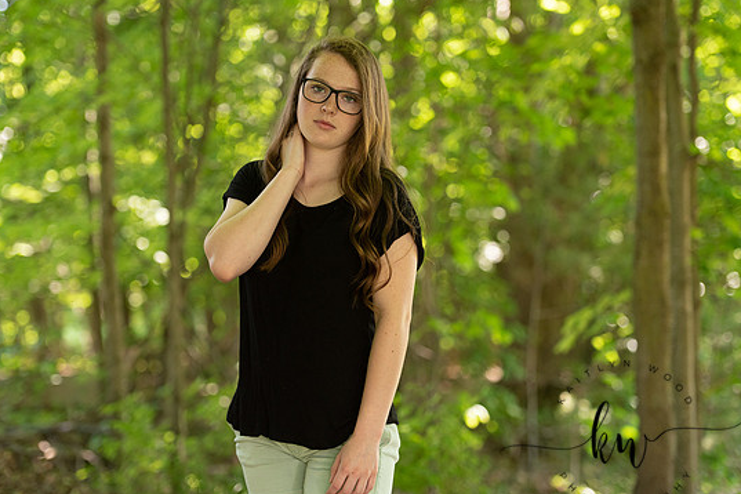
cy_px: 259
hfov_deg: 18.9
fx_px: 2223
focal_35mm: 108
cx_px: 349
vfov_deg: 12.7
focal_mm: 100
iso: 400
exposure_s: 1/200
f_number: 2.8
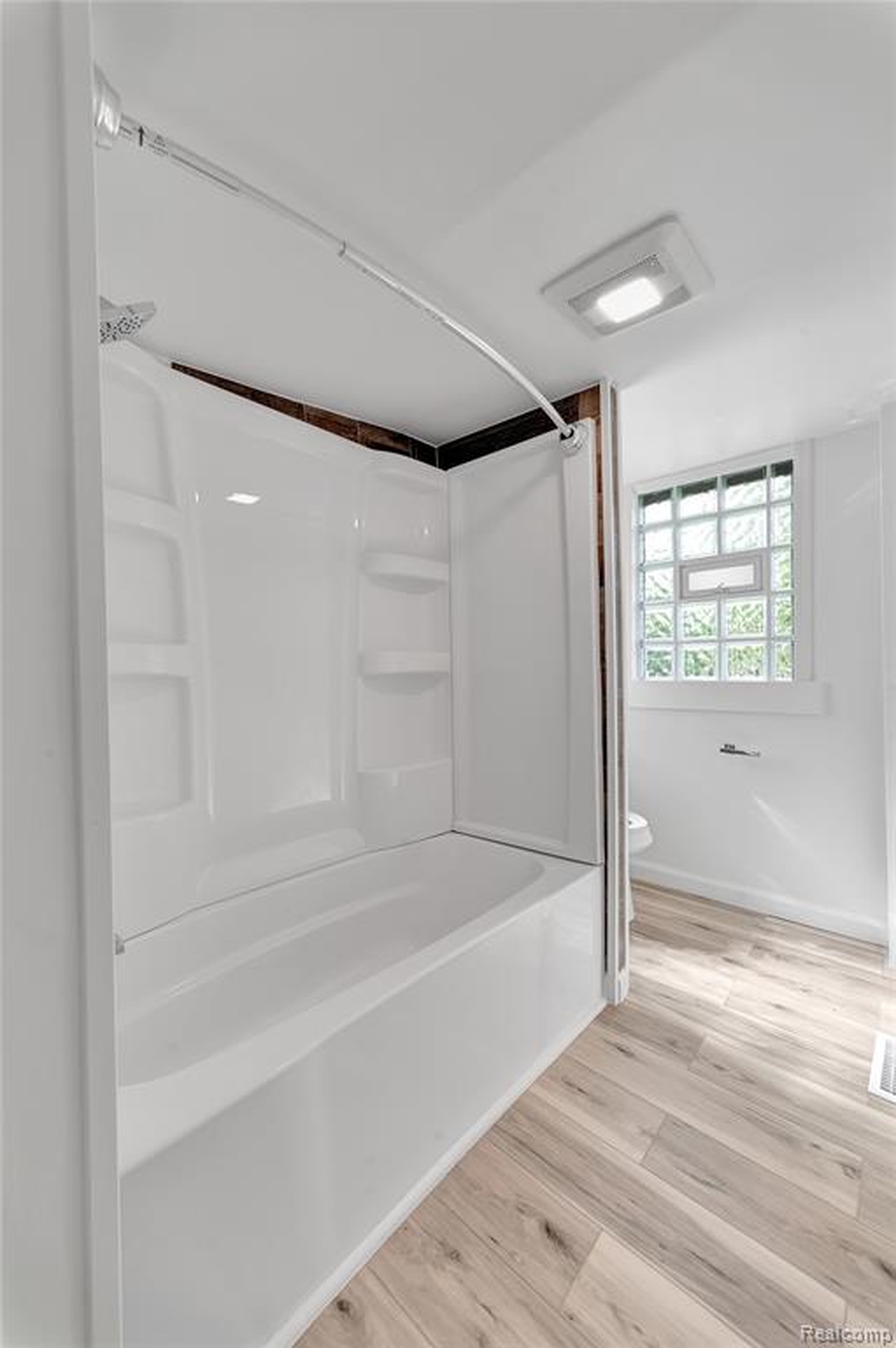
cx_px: 448
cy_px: 674
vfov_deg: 104.3
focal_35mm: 14
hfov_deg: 81.1
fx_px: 523
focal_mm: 14
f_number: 9
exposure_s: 1/8
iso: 100
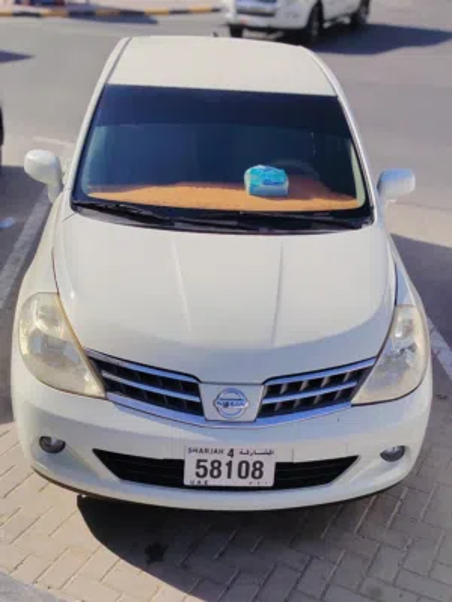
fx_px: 818
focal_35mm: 47
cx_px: 226
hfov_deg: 30.9
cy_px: 301
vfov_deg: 40.4
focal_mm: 5.25
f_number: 4
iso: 100
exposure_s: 1/1541
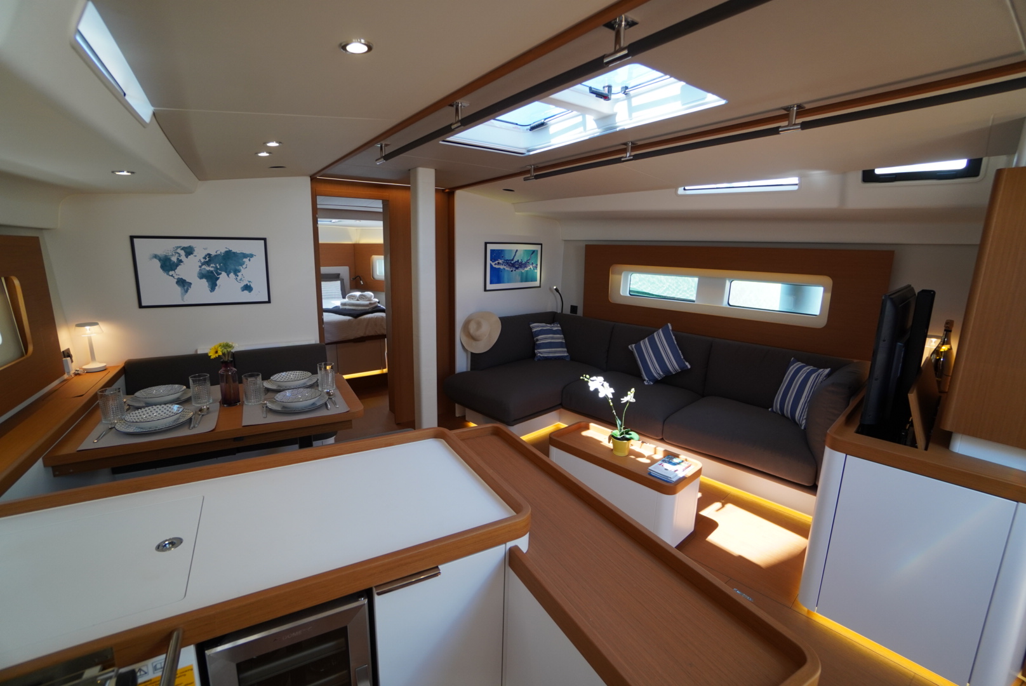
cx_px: 513
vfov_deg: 77.4
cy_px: 343
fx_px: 428
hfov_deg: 100.4
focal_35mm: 15
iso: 400
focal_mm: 10
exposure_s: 1/160
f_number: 4
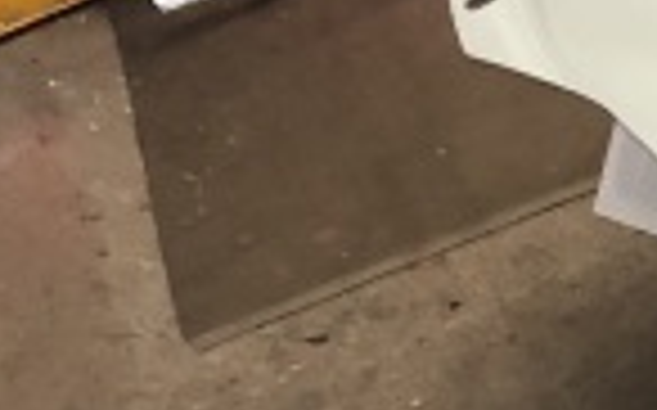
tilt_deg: -47.9
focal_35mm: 163
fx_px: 2916
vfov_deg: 7.9
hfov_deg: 11.6
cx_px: 1278
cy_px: 509
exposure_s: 1/17
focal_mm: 3.99
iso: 80
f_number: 1.8
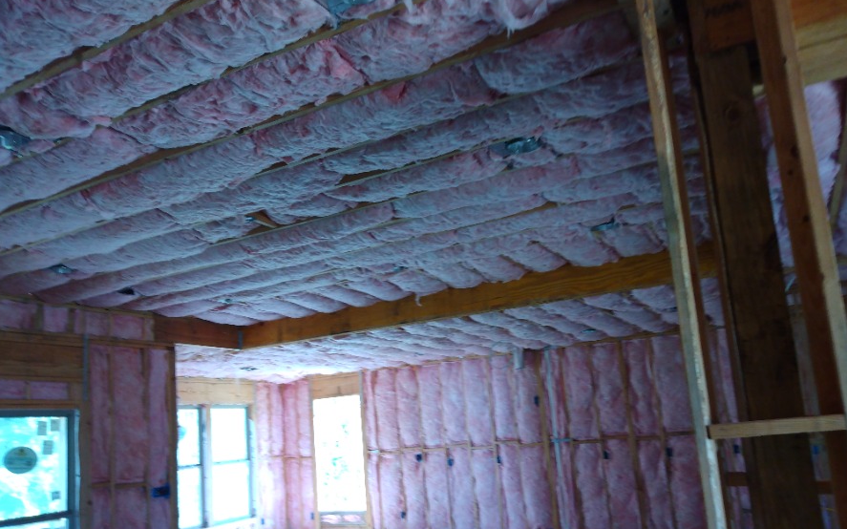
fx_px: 508
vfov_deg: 54.6
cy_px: 318
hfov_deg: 79.7
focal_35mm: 22
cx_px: 424
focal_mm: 3.54
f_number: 2
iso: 182
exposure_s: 1/60
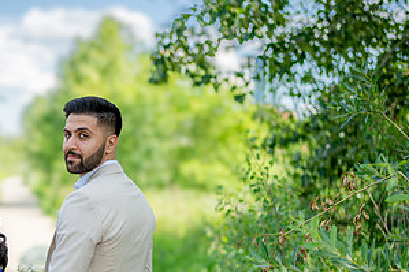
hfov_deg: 28.7
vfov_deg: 19.6
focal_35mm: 68
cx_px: 53
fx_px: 772
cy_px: 245
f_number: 1.2
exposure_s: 1/3200
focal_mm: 35
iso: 125
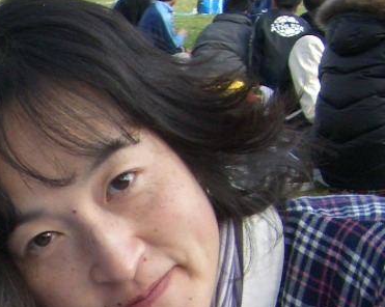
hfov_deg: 15.0
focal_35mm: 118
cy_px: 346
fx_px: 1343
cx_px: -213
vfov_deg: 12.8
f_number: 2.6
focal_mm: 5.8
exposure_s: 1/250
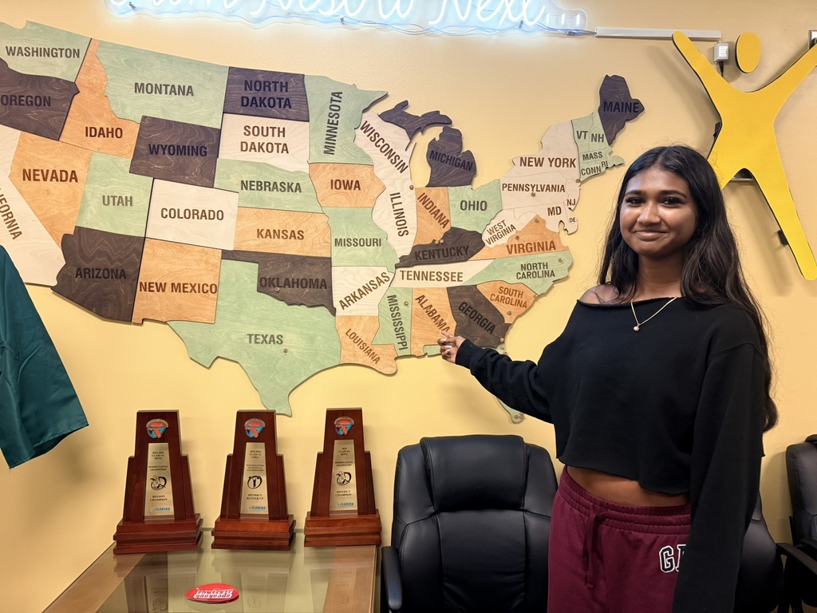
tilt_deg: -4.9
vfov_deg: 56.8
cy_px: 306
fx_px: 566
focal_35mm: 24
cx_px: 408
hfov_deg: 71.6
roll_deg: -0.9
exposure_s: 1/49
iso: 320
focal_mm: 6.76
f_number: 1.78
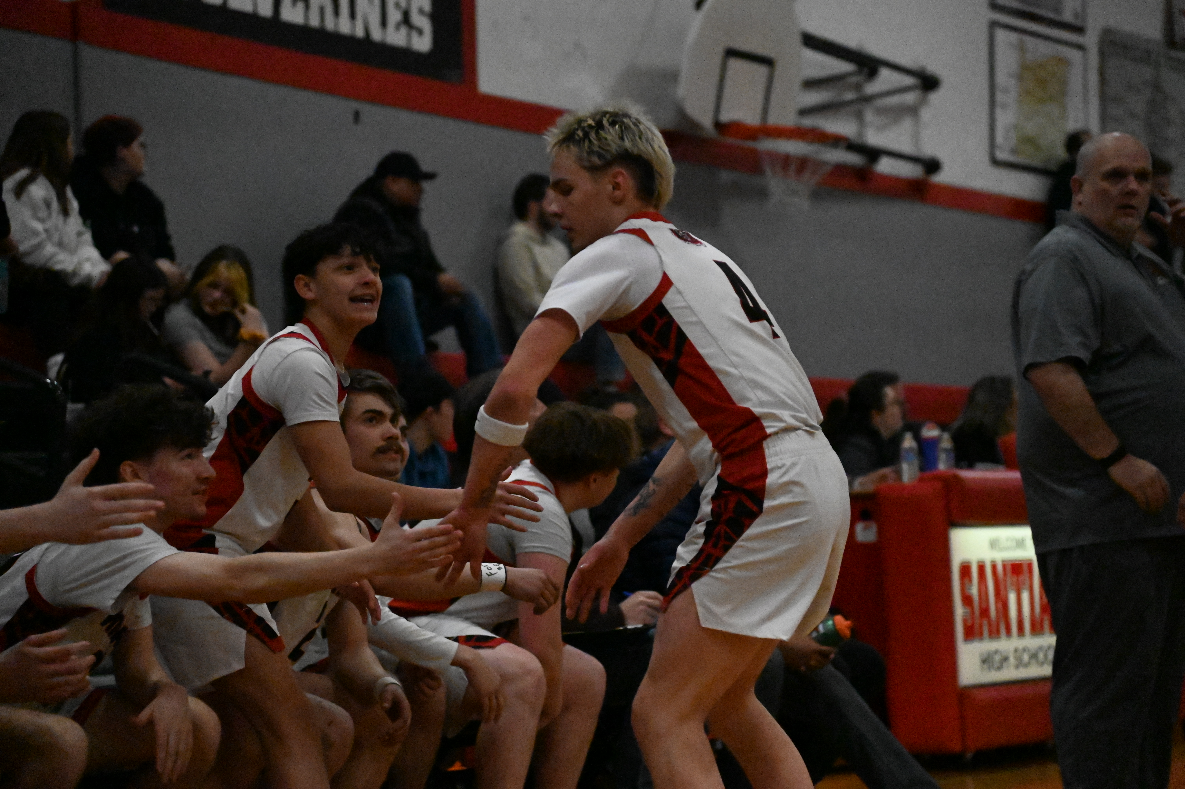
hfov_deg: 17.1
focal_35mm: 120
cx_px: 592
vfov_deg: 11.4
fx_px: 3947
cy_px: 394
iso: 51200
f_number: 4
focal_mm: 120
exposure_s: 1/8000
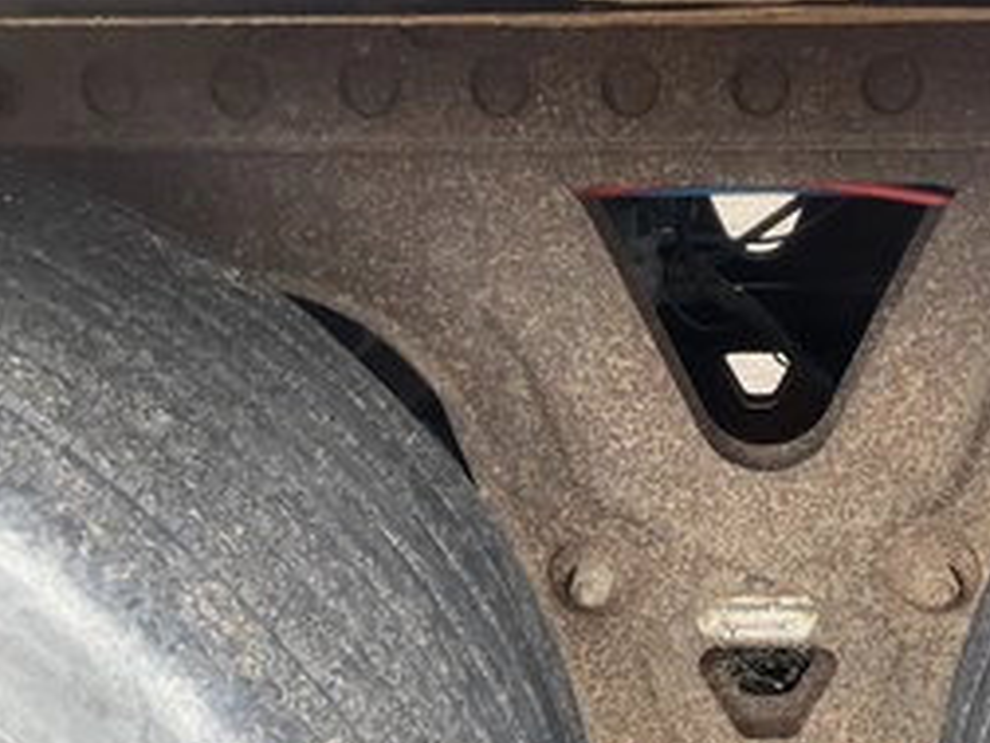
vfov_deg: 31.4
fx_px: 1316
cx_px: 746
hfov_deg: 40.1
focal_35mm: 46
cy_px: 448
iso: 64
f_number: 1.8
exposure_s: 1/122
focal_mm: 3
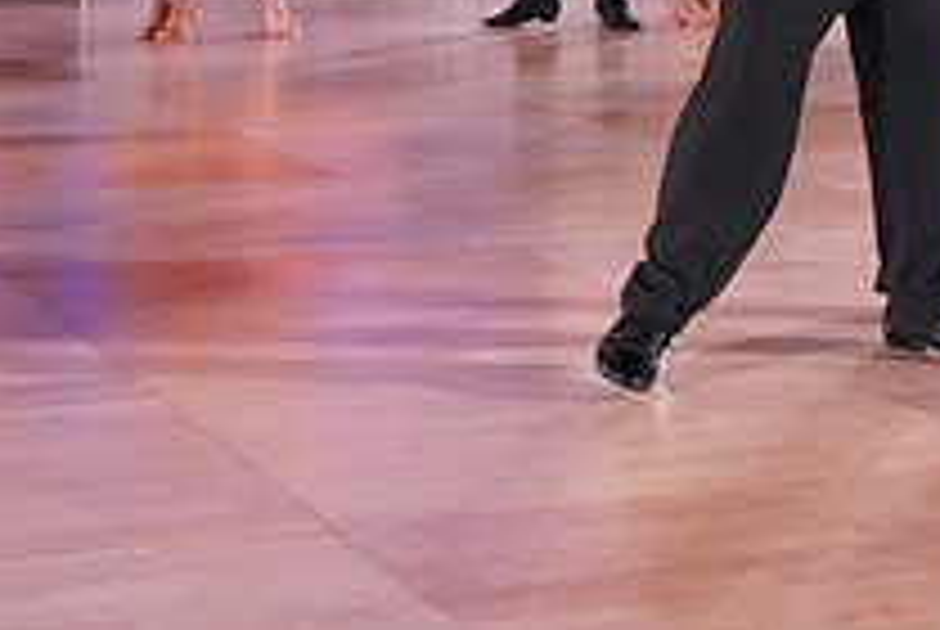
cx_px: 720
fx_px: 2824
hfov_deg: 18.8
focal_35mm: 108
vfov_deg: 12.3
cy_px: -236
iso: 3200
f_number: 5
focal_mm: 39
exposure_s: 1/250
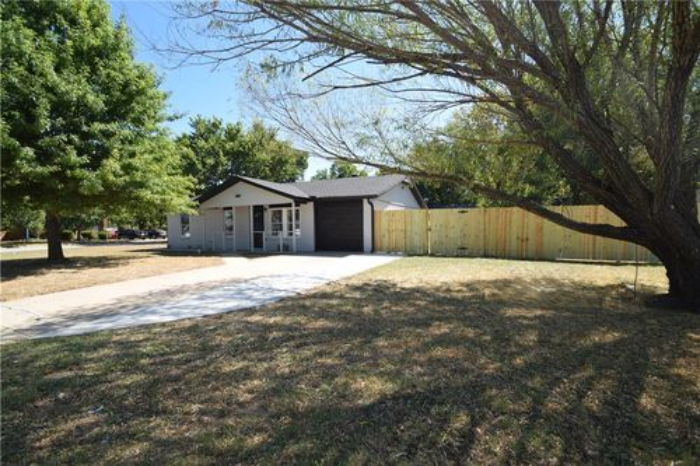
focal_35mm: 15
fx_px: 292
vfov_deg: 77.3
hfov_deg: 100.4
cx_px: 350
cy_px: 233
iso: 100
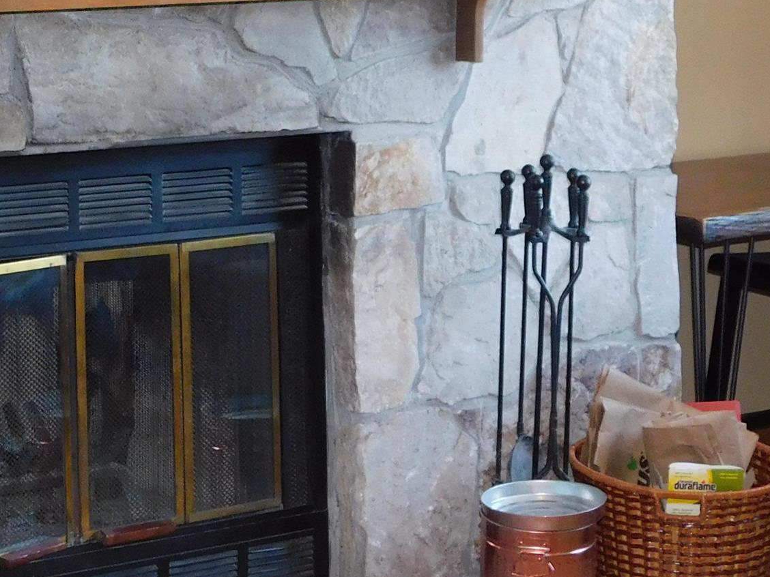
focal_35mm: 98
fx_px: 2180
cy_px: -46
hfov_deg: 19.7
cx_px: 109
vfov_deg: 14.8
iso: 250
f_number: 3.5
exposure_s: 1/30
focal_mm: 6.3
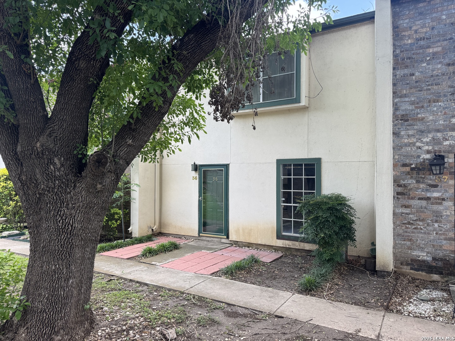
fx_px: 315
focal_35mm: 24
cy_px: 170
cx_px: 228
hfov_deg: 71.6
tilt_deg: +1.1
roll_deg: +0.0
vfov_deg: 56.8
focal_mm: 6.76
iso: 80
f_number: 1.78
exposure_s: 1/366
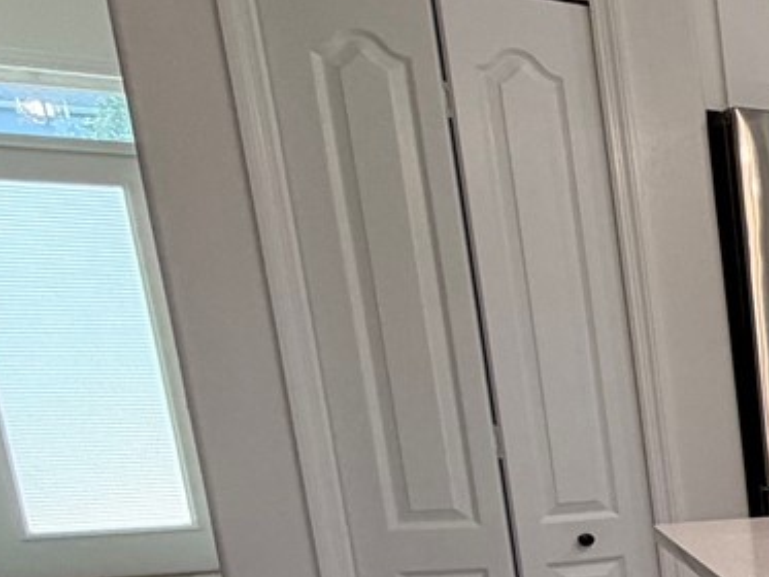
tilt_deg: -12.0
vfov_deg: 23.2
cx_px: 1559
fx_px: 1333
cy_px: 608
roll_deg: -1.4
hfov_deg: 18.8
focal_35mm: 60
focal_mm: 2.22
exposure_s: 1/120
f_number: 2.2
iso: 160
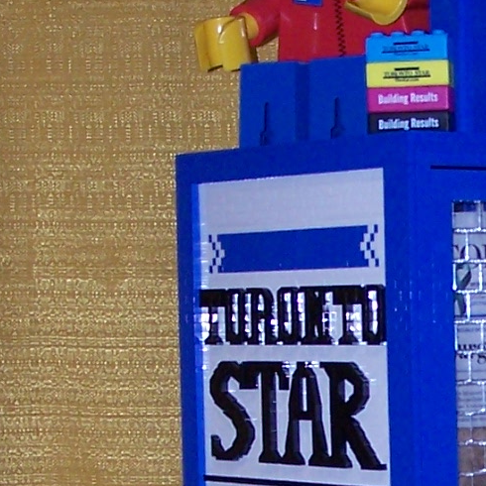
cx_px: 473
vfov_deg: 11.0
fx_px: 2510
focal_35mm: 158
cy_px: 456
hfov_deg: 11.0
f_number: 2.8
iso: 140
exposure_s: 1/60
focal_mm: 6.3
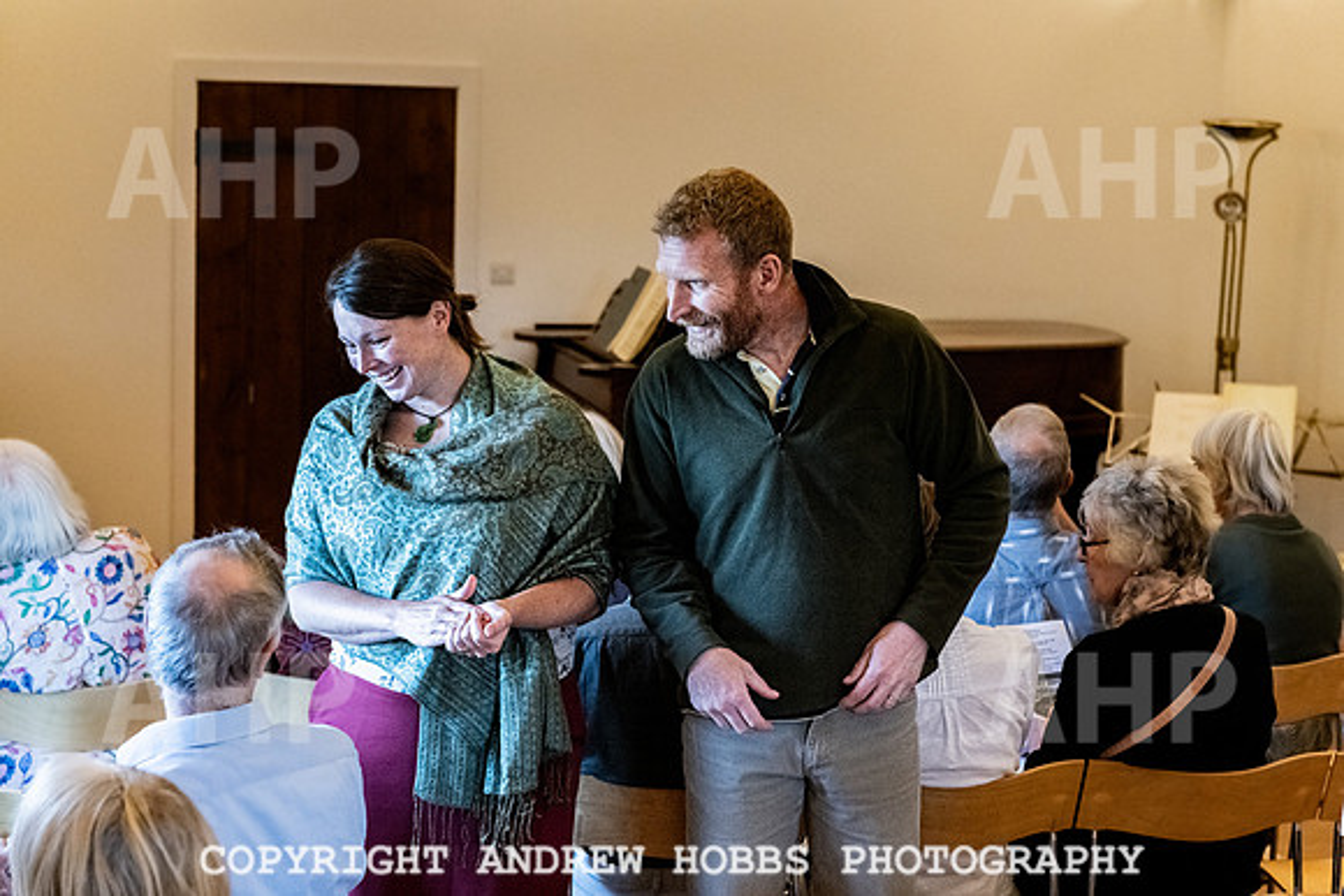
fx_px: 2768
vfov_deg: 18.4
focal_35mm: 74
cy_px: 449
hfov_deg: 27.3
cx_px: 694
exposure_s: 1/400
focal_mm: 70
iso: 6400
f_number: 5
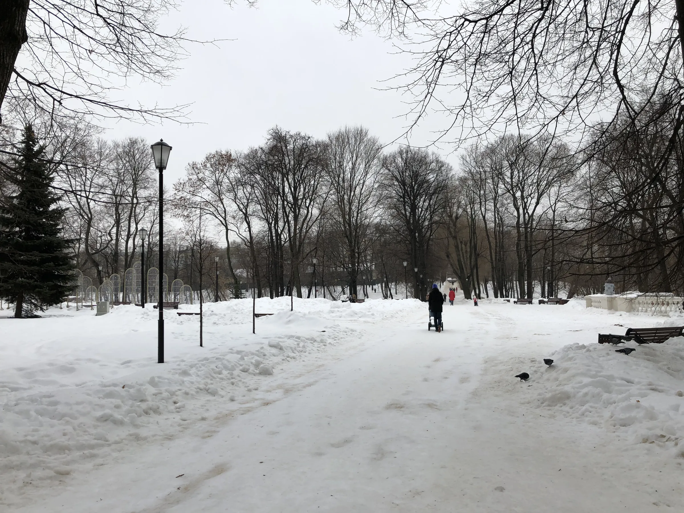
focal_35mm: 28
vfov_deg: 49.7
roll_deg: +1.9
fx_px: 553
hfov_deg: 63.4
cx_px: 342
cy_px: 256
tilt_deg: +3.2
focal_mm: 4
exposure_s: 1/393
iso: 20
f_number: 1.8
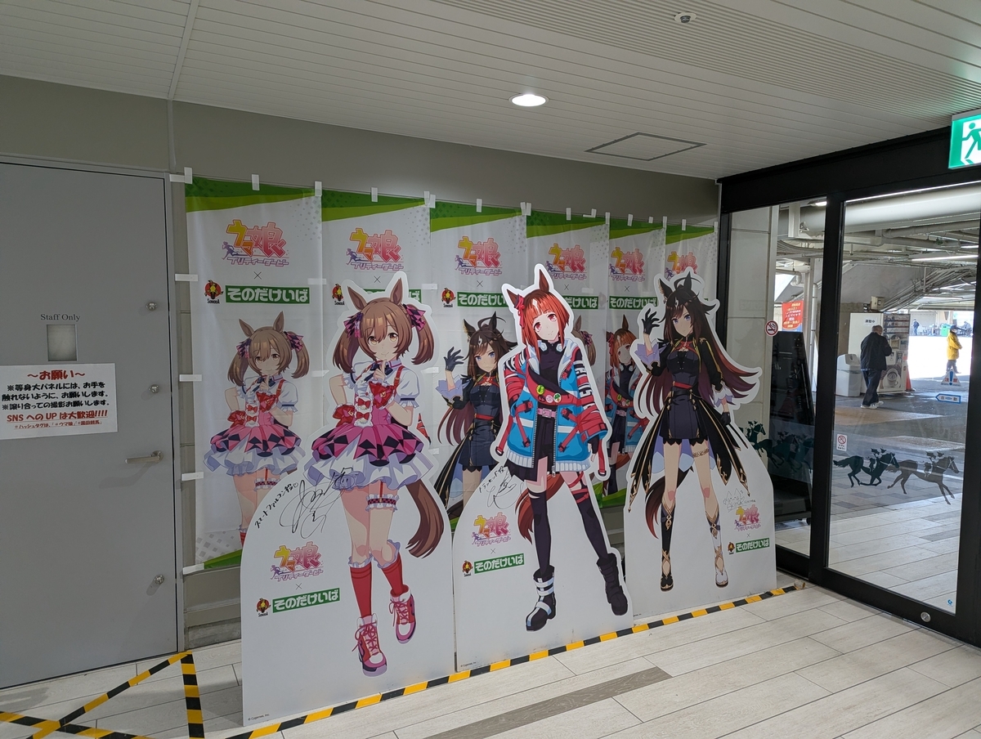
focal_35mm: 24
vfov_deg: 57.0
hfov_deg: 71.5
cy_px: 370
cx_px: 490
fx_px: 681
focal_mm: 6.81
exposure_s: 1/120
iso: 73
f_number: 1.85
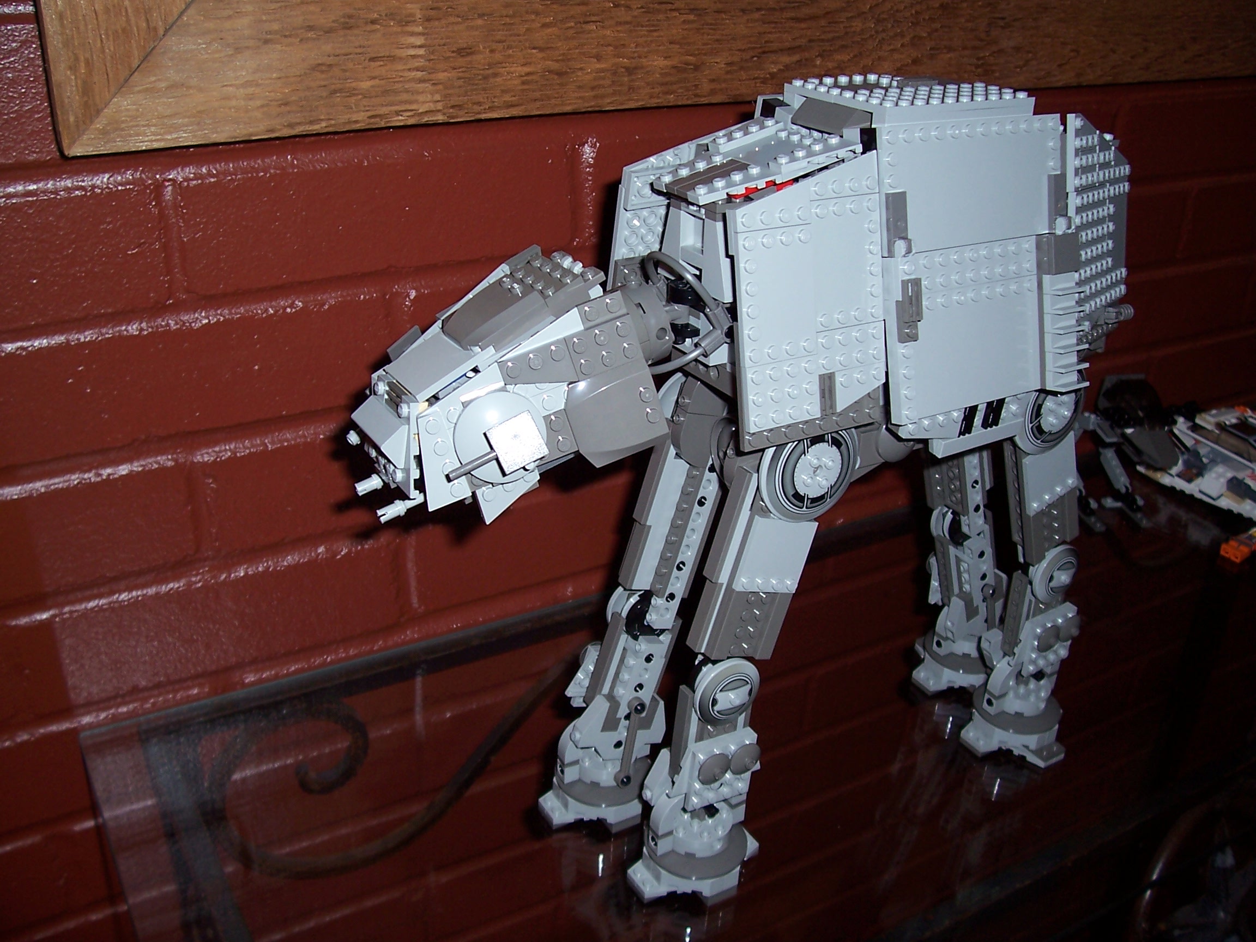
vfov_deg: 41.8
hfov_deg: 54.0
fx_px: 1234
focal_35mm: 34
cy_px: 471
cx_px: 628
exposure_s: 1/60
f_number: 2.7
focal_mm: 5.6
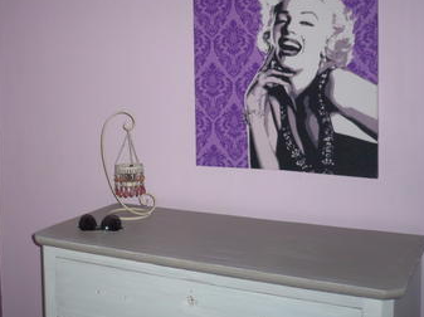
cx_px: 148
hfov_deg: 36.6
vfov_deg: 27.8
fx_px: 636
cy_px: 99
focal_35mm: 52
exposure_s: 1/30
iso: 125
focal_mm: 5.8
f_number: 2.8
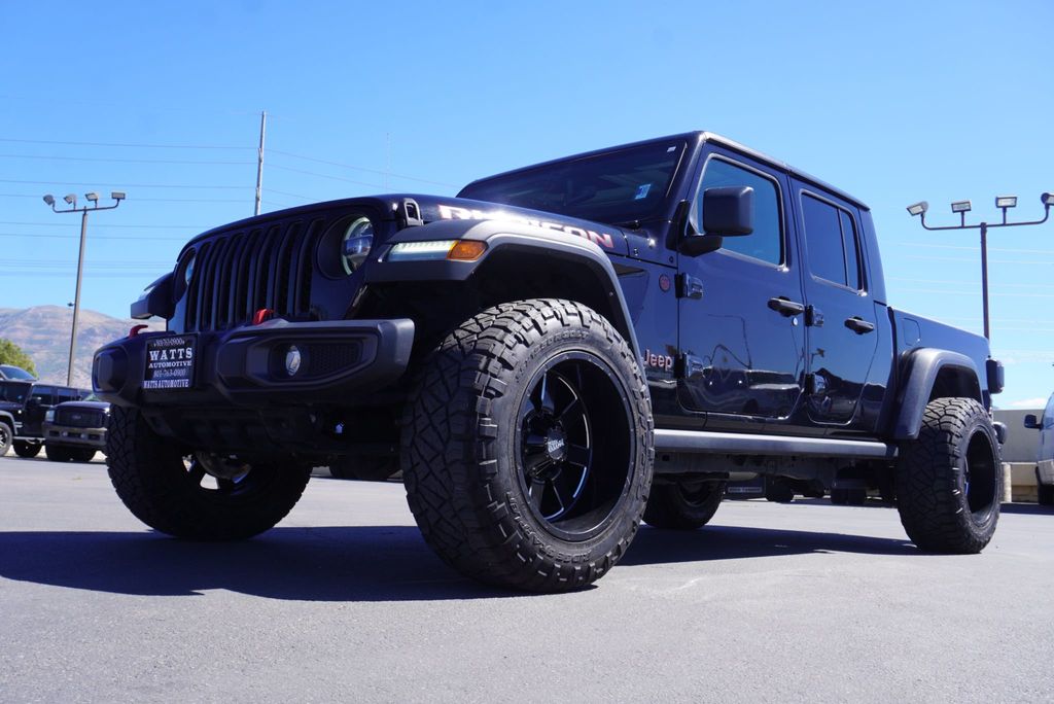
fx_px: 1011
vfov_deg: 38.4
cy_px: 352
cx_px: 527
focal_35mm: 34
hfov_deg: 55.1
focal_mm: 23
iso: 100
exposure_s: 1/125
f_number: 8
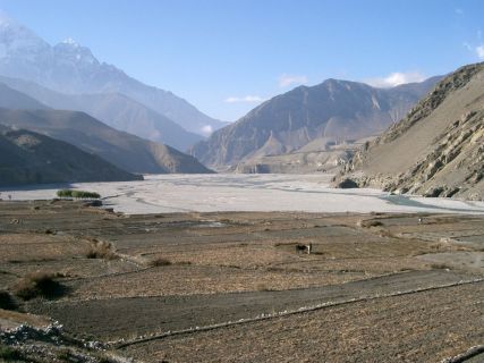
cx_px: 242
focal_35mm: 39
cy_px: 182
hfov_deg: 47.9
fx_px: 545
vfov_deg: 36.8
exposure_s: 1/640
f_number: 4.8
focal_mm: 8
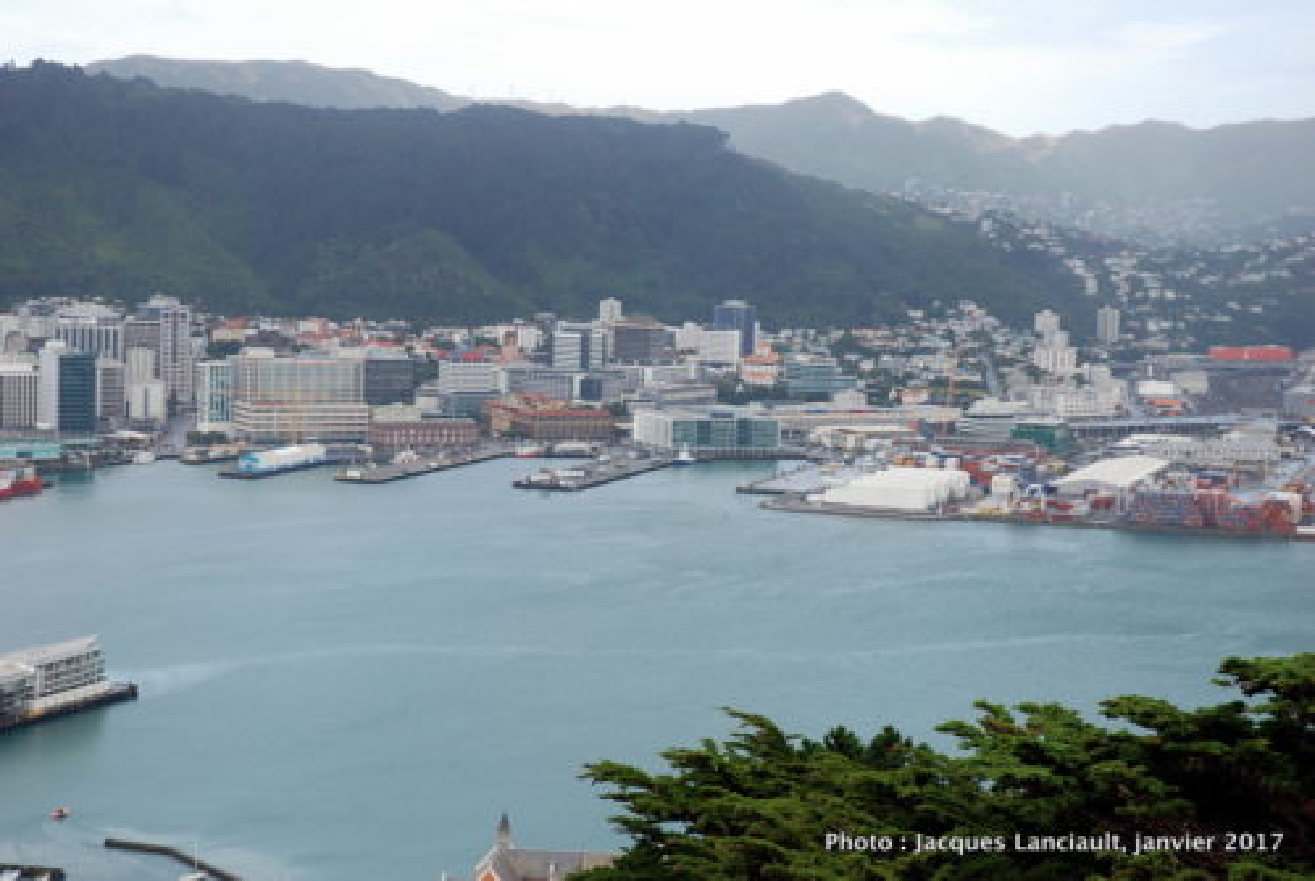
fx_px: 2853
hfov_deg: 26.0
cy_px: 440
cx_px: 658
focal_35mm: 78
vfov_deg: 17.6
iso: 200
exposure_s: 1/160
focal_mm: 52
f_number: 6.3
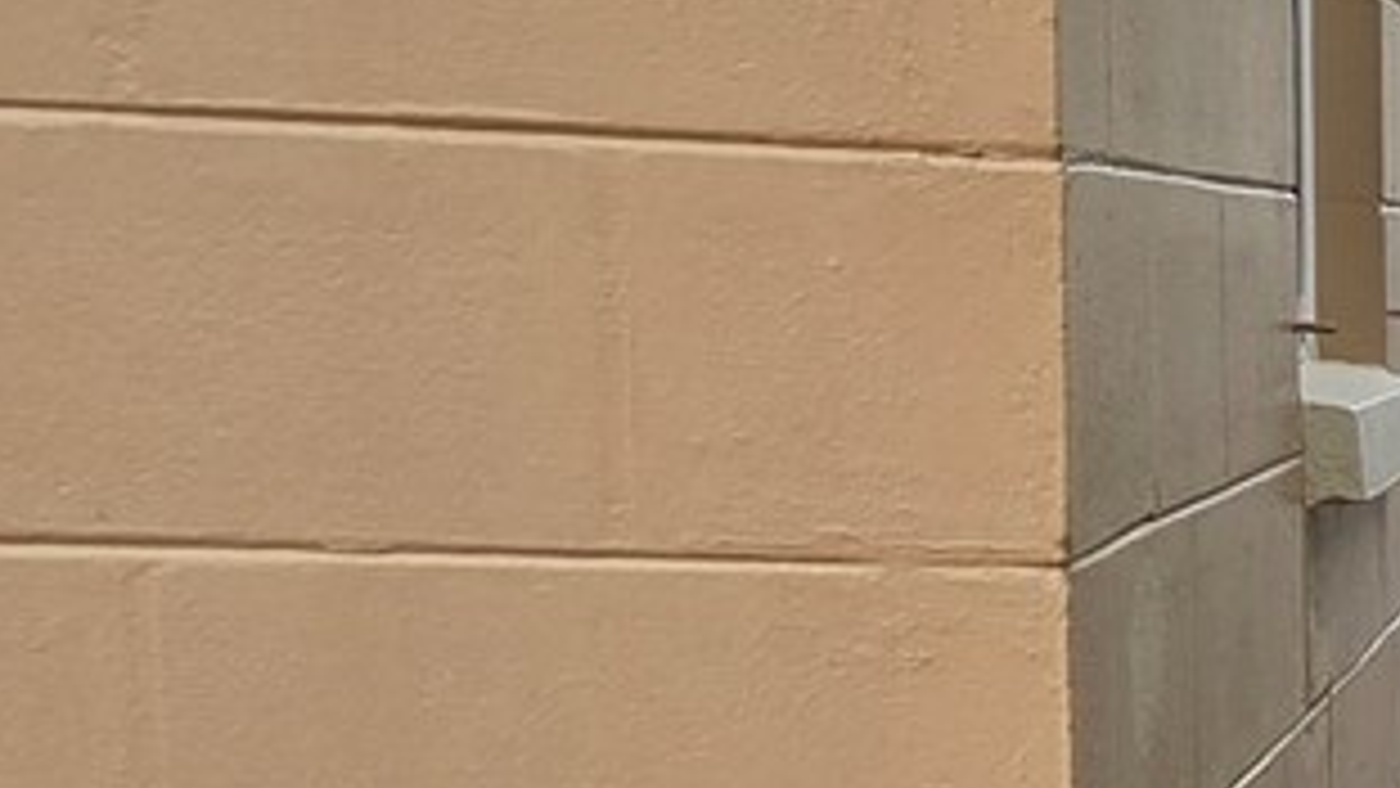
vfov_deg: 9.3
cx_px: 3331
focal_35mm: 129
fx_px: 4789
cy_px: 941
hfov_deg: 12.9
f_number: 1.8
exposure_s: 1/3264
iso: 80
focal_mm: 5.4
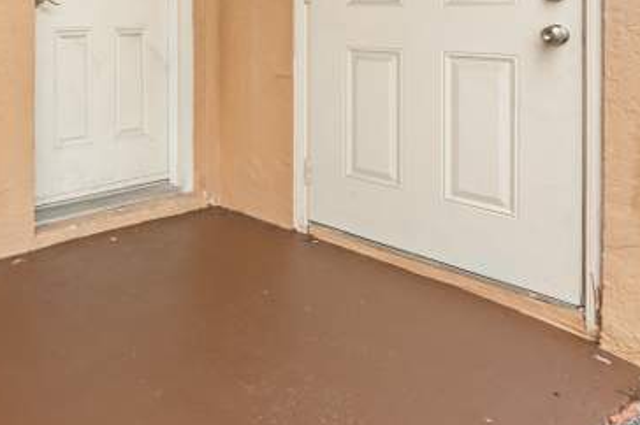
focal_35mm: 33
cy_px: 13
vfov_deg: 36.4
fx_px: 586
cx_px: 9
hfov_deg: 48.0
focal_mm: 15
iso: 100
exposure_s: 1/100
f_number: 5
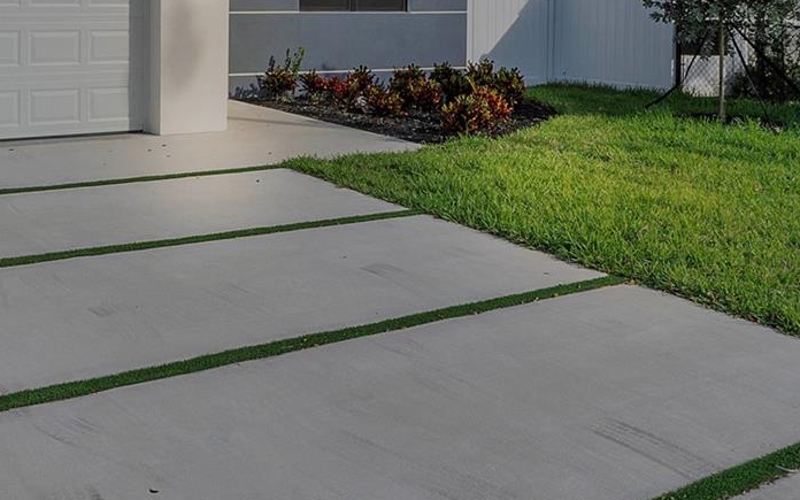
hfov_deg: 42.7
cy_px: 5
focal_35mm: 45
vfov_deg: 27.1
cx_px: 183
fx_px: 981
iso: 100
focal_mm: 10
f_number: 11
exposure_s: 1/250
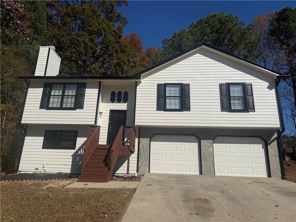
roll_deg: -1.7
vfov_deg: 56.8
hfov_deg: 71.6
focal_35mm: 24
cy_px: 111
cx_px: 148
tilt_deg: +17.3
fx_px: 205
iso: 80
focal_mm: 6.76
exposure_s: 1/11905
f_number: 1.78
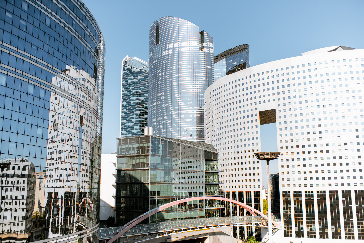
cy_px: 122
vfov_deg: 37.9
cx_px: 182
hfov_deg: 54.4
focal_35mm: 35
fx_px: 354
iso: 100
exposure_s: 1/5000
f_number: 2.5
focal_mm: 35
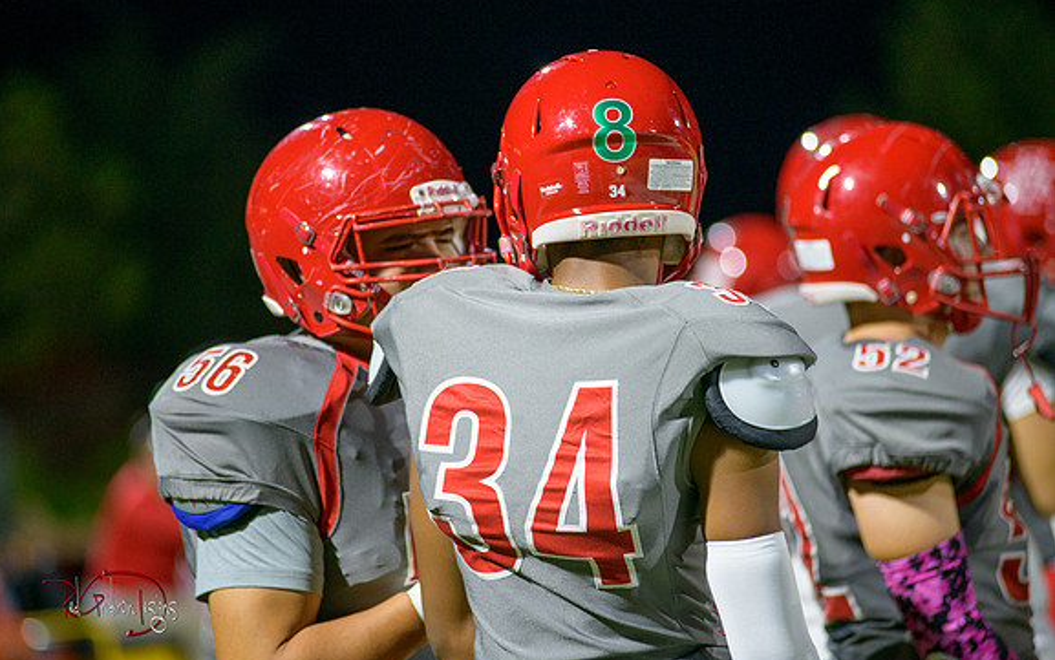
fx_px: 5896
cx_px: 527
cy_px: 339
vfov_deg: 6.4
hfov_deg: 10.2
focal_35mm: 205
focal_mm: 200
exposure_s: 1/250
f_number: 2.8
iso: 1600
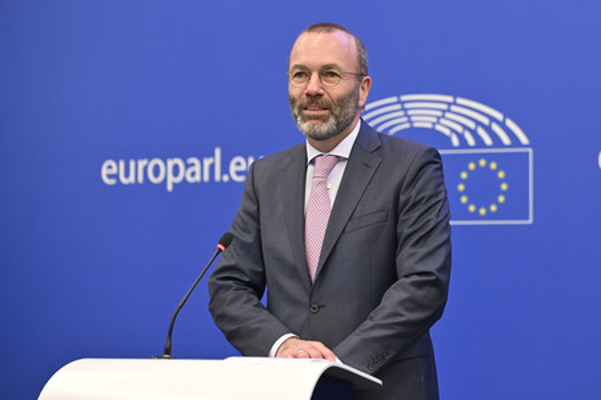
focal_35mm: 116
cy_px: 200
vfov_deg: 11.8
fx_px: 1935
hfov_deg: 17.7
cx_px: 300
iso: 1600
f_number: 2.8
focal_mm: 116
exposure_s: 1/320
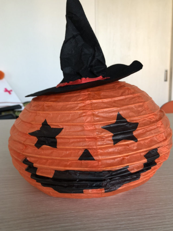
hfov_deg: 48.2
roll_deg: -0.3
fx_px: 193
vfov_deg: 61.6
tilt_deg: -8.9
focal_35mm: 29
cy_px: 119
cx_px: 85
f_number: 1.8
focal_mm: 3.99
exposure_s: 1/24
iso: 40
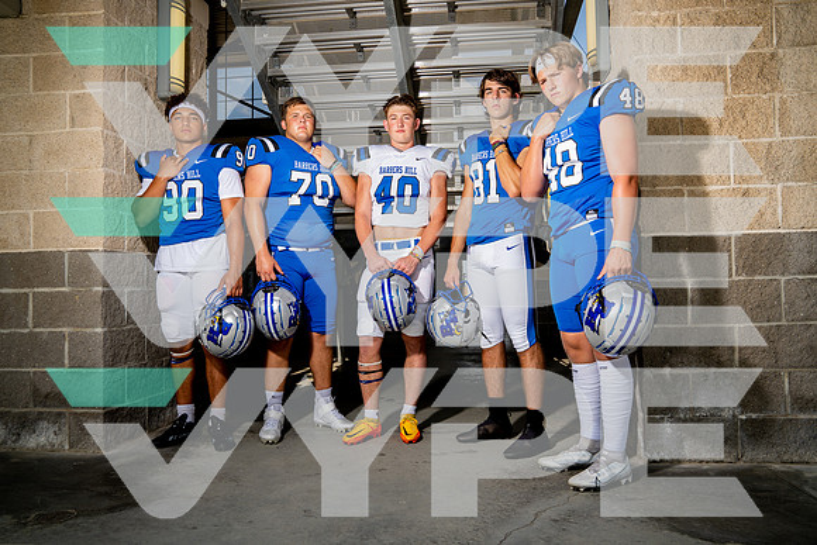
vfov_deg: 46.4
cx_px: 408
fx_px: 636
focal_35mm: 28
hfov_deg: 65.5
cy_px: 272
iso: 100
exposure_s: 1/250
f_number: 7.1
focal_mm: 28
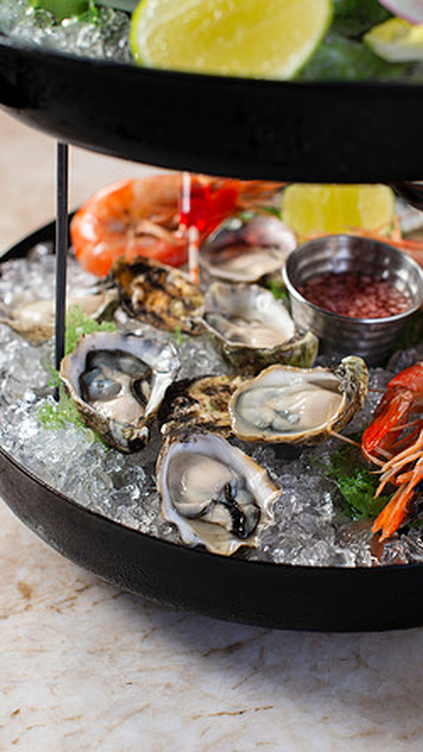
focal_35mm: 53
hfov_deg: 22.6
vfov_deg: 39.2
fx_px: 1058
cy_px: 377
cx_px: 237
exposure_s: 1/125
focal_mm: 50
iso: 200
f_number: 4
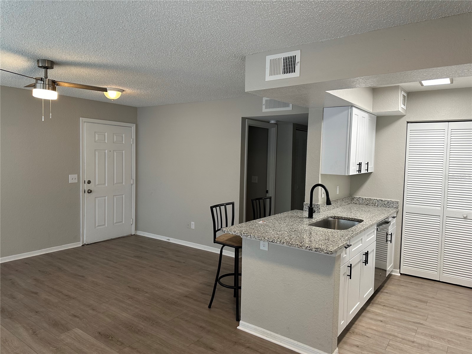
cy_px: 177
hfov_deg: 71.6
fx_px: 327
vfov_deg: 56.8
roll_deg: -0.9
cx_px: 236
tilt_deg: -2.4
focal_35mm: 24
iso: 160
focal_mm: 6.86
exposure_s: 1/120
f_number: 1.78
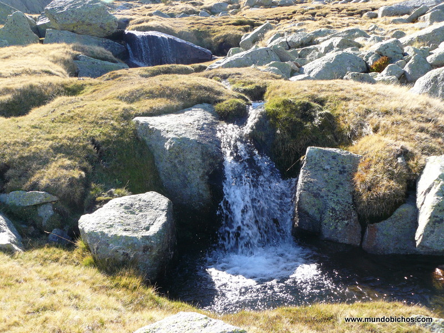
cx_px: 222
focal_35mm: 36
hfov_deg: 51.4
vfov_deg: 39.7
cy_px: 166
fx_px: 462
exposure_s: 1/200
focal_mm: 6
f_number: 4
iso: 100
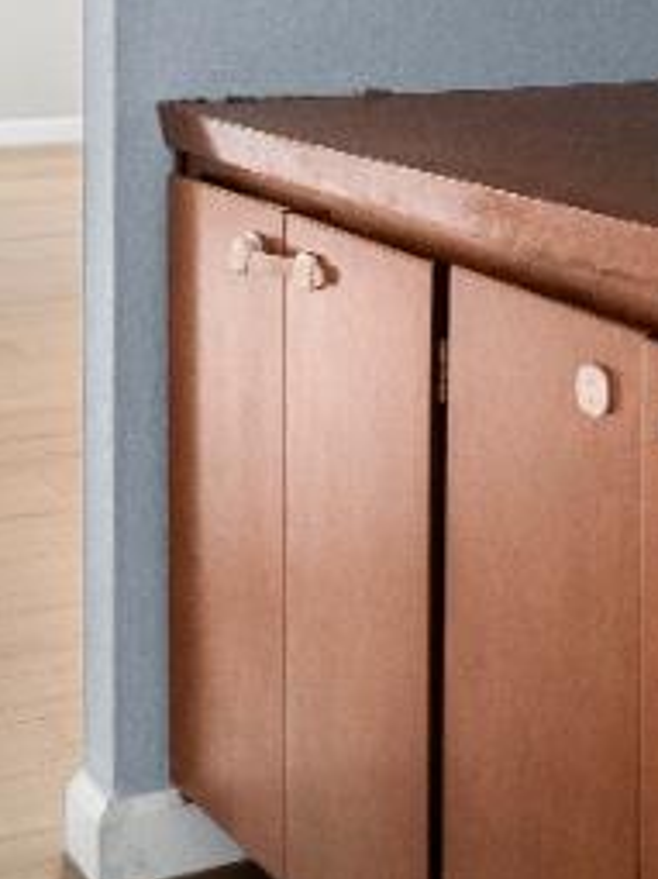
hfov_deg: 12.5
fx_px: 2435
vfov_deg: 19.0
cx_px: 1526
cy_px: -246
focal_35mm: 96
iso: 1250
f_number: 5
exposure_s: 1/125
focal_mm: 17
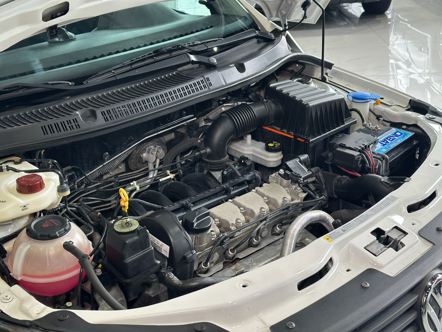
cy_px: 166
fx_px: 613
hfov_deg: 39.7
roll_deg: +2.8
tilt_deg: -24.2
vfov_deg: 30.3
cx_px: 221
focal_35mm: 48
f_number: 1.78
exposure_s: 1/120
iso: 125
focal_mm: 6.86
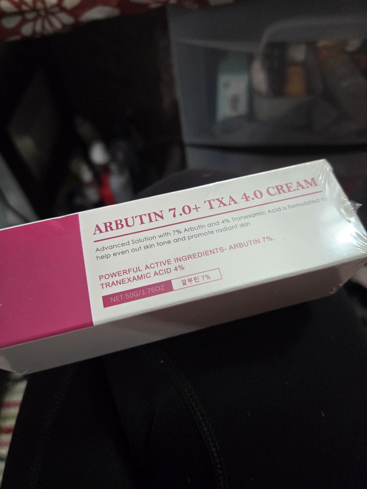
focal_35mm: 23
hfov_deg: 58.9
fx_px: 325
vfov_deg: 73.9
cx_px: 184
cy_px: 244
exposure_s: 1/120
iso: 640
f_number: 1.8
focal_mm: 5.4
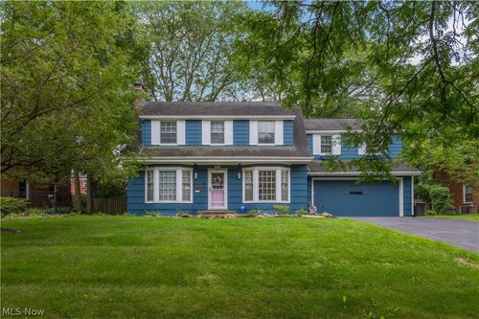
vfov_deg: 57.2
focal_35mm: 22
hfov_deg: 78.6
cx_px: 240
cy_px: 160
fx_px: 293
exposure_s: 1/30
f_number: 9
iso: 100
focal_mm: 22
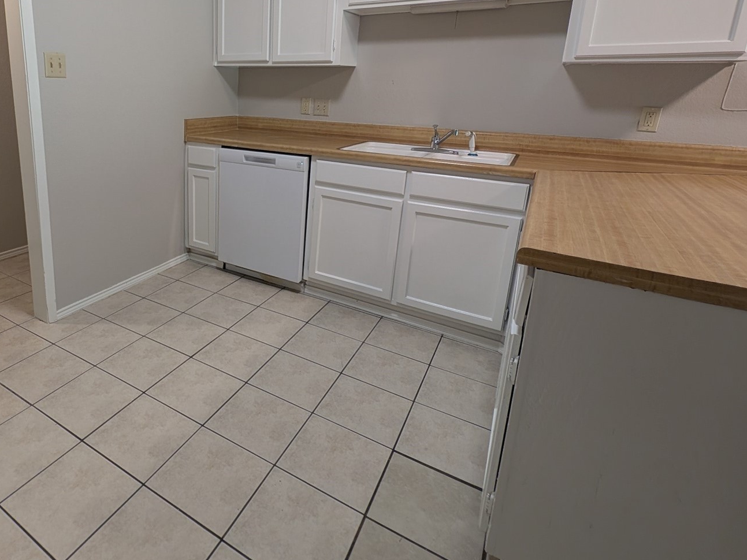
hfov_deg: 80.6
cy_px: 192
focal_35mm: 19
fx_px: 410
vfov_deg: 67.0
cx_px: 224
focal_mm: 2.23
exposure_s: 1/24
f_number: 1.95
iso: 103
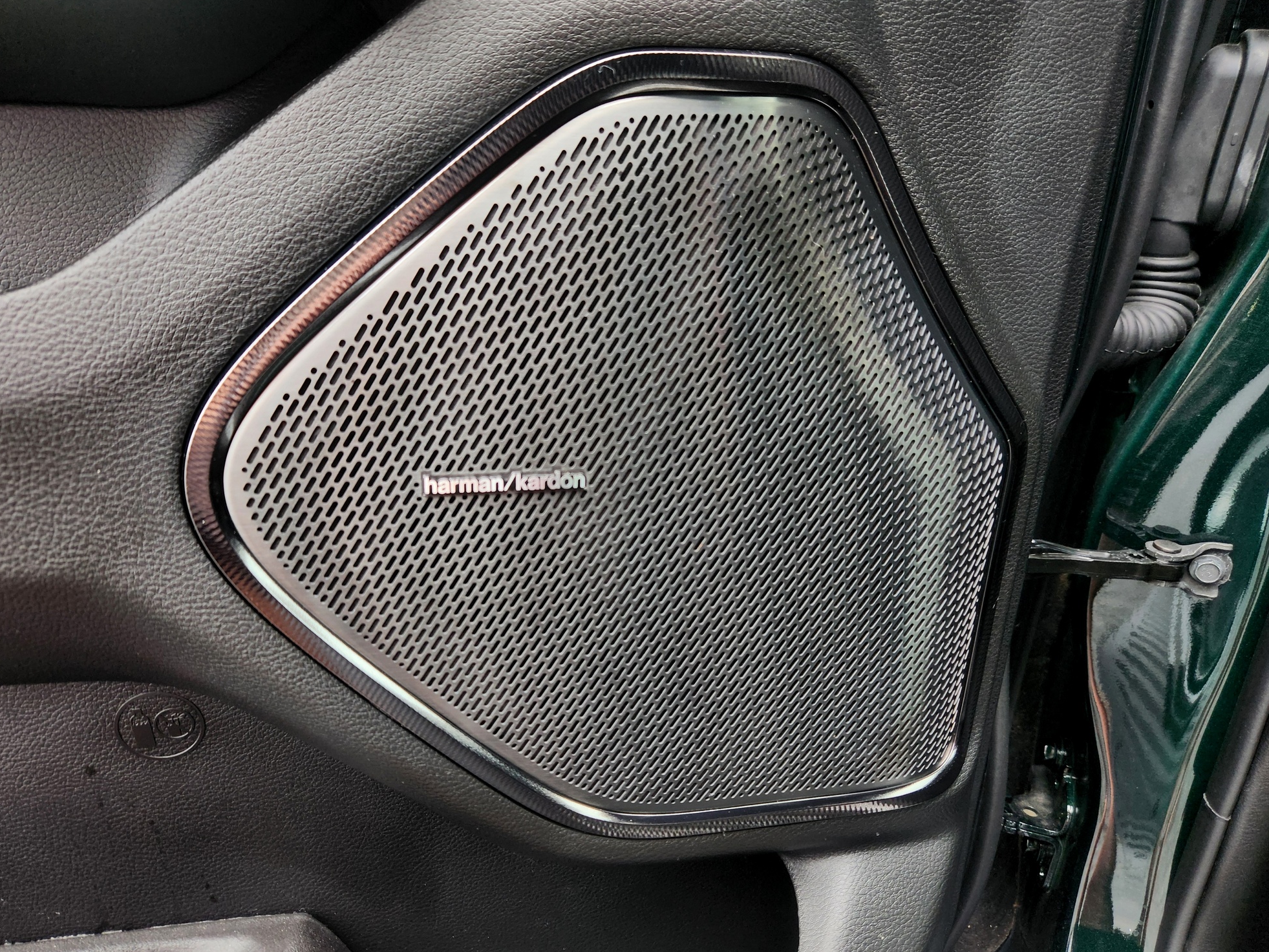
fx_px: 880
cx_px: 613
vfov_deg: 56.8
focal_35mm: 24
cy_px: 495
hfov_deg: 71.6
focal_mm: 5.4
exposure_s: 1/180
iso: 64
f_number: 1.8
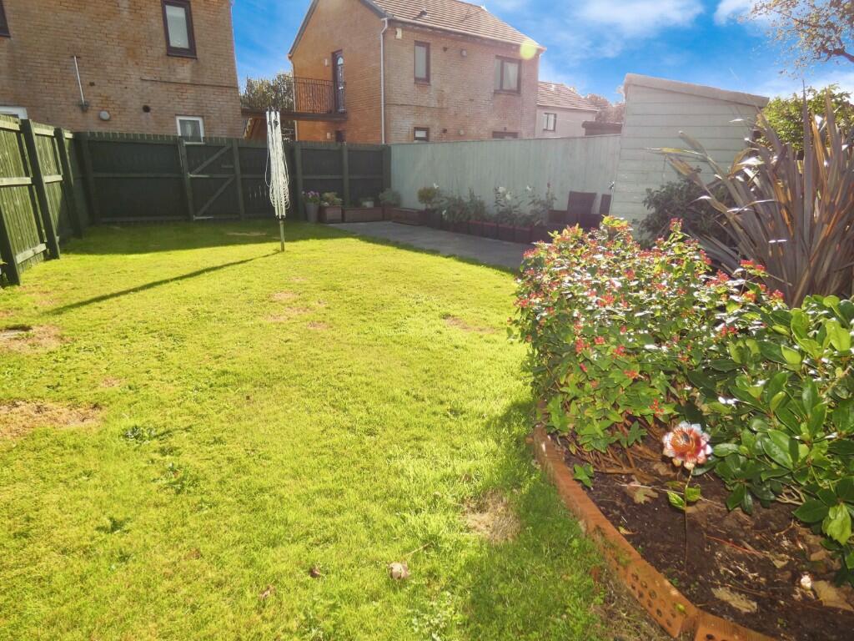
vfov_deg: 66.0
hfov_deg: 81.7
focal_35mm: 20
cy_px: 320
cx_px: 427
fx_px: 493
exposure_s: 1/800
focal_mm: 3.6
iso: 80
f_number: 2.8
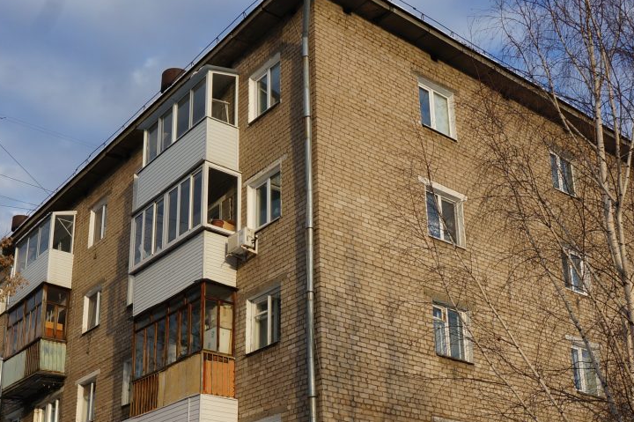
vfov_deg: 26.3
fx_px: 880
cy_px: 359
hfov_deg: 39.5
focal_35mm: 50
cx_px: 268
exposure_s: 1/80
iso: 100
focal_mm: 16
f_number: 11
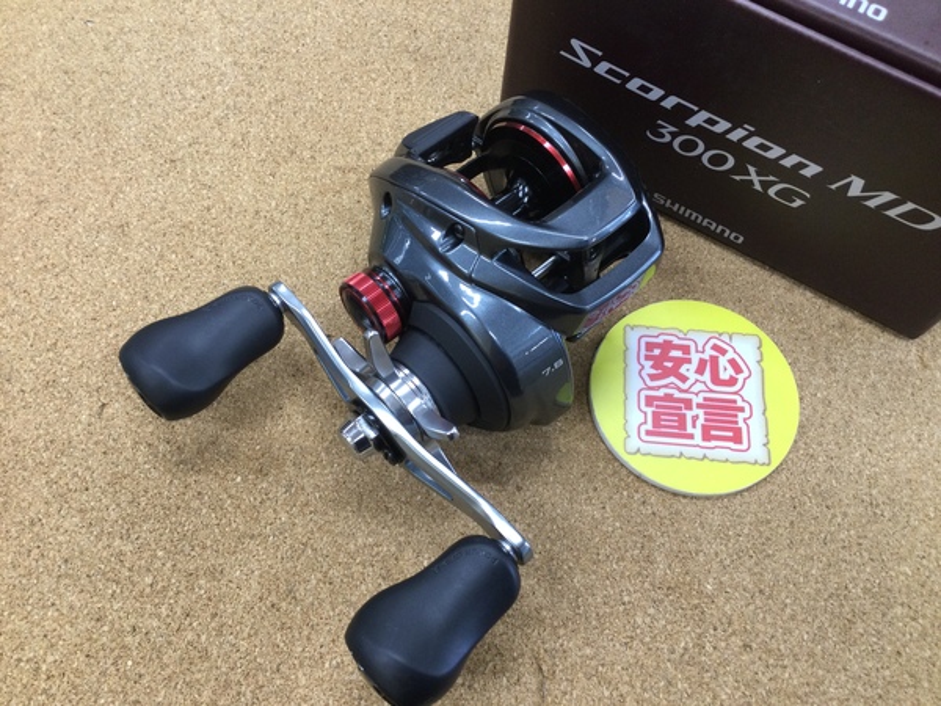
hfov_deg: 58.4
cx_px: 470
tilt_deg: -66.4
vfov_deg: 45.4
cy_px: 353
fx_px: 843
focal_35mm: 31
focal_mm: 3.3
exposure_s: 1/30
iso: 64
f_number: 2.4
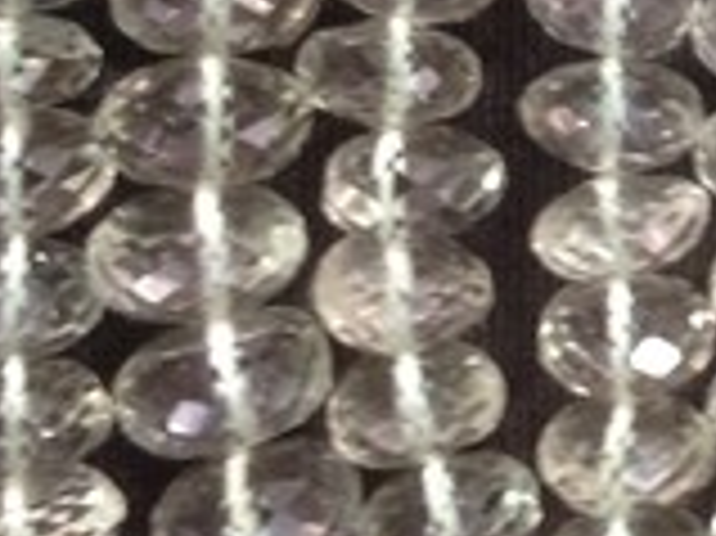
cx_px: 716
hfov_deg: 17.5
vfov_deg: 12.9
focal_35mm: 110
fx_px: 2274
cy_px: -214
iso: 160
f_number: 2.4
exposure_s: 1/20
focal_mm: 4.28
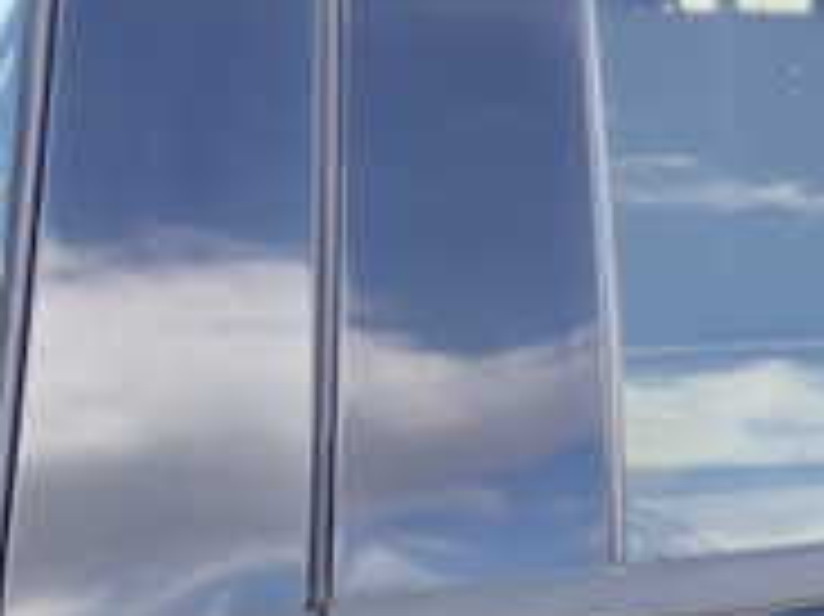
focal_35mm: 154
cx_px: 1256
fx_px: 3663
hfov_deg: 12.2
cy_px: 207
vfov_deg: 9.6
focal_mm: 8.4
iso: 125
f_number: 3.1
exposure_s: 1/100
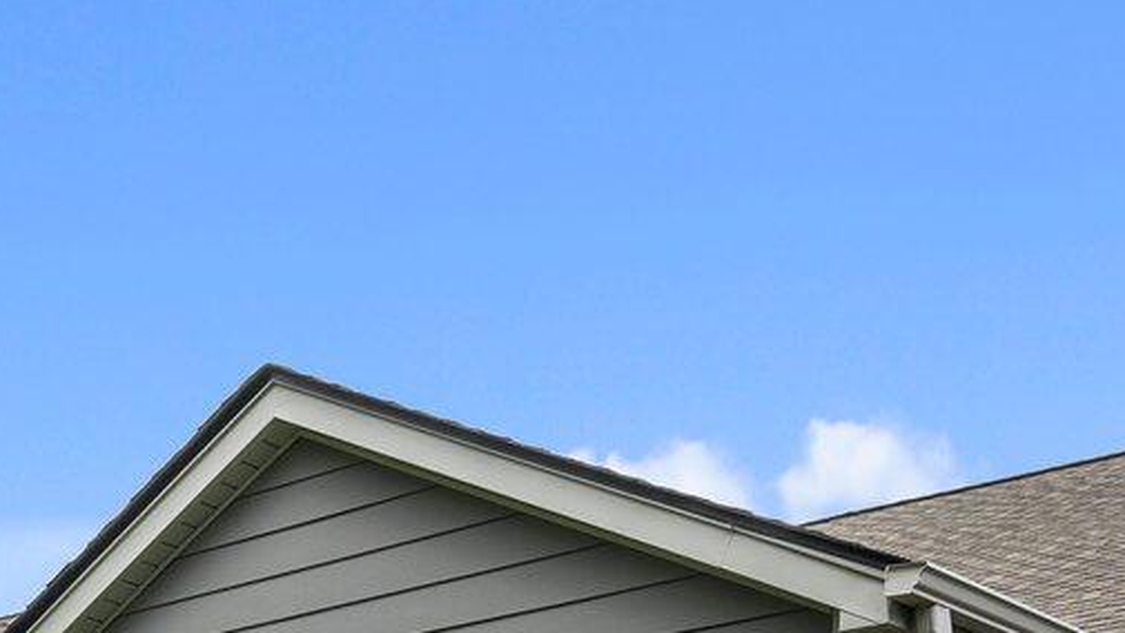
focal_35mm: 68
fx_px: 2028
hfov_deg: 29.8
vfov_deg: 15.4
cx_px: 131
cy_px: 1120
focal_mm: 16
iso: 200
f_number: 4
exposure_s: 1/1250
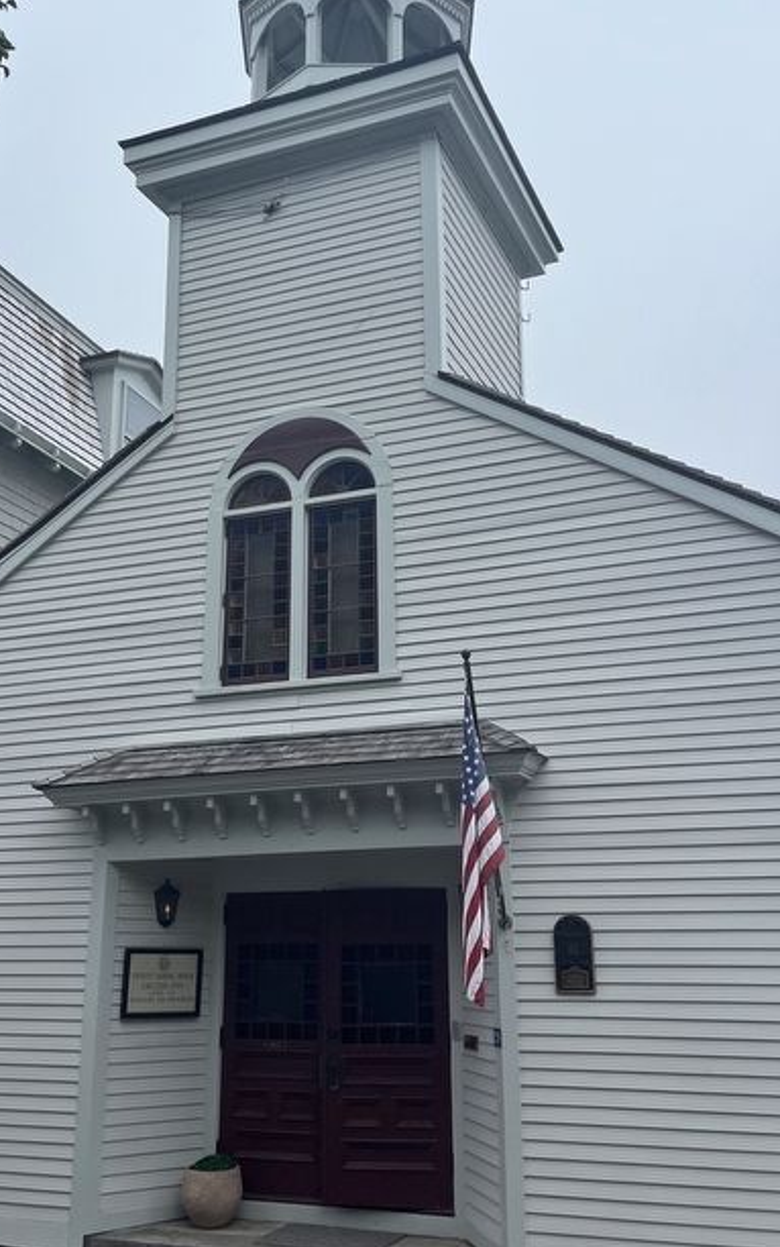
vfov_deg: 53.9
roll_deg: -0.5
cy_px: 566
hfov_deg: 35.3
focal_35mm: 36
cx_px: 350
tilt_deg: +19.5
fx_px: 1223
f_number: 1.6
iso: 50
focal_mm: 5.1
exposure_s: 1/1672
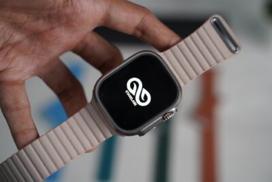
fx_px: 484
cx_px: 136
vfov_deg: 21.3
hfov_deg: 31.4
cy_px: 91
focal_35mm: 64
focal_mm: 64
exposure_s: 1/125
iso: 1250
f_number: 4
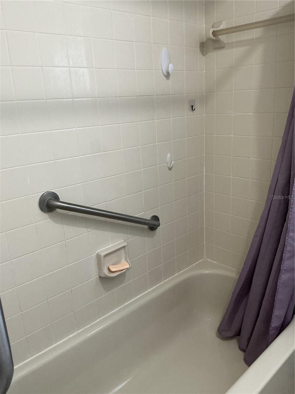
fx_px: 330
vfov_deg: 61.7
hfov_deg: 48.2
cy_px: 197
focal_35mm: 29
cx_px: 148
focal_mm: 3
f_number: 1.8
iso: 160
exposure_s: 1/60
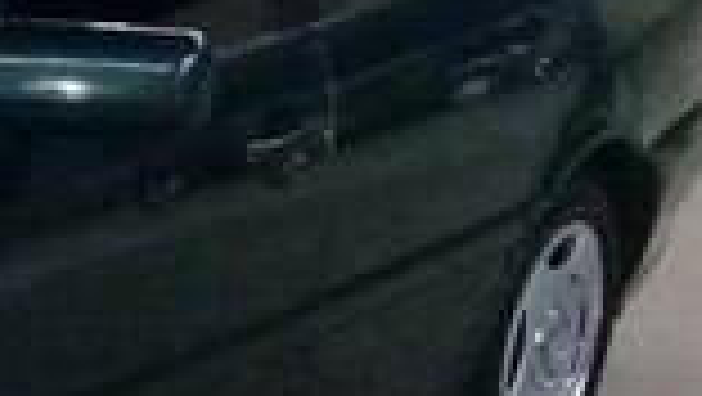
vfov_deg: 8.3
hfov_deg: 13.2
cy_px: 632
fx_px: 2664
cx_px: -644
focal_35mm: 143
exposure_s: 1/33
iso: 640
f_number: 2.2
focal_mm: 3.3
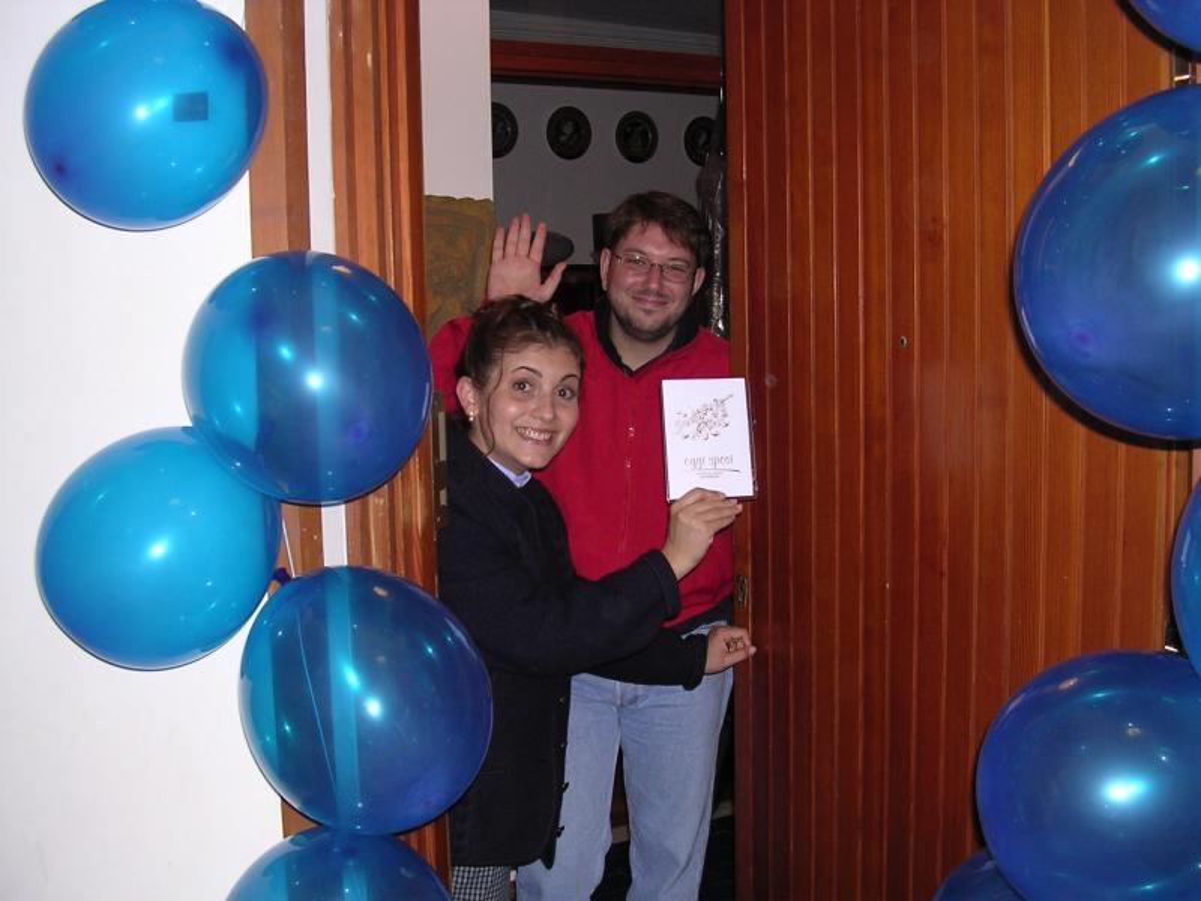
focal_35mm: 38
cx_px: 600
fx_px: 1318
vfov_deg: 37.7
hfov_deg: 49.0
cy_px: 450
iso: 155
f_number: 2.8
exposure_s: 1/60.1
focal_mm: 5.8
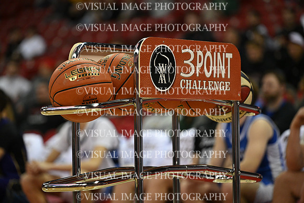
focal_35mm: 185
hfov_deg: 11.1
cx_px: 152
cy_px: 102
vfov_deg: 7.4
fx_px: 1563
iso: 3200
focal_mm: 185
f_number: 3.5
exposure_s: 1/1000
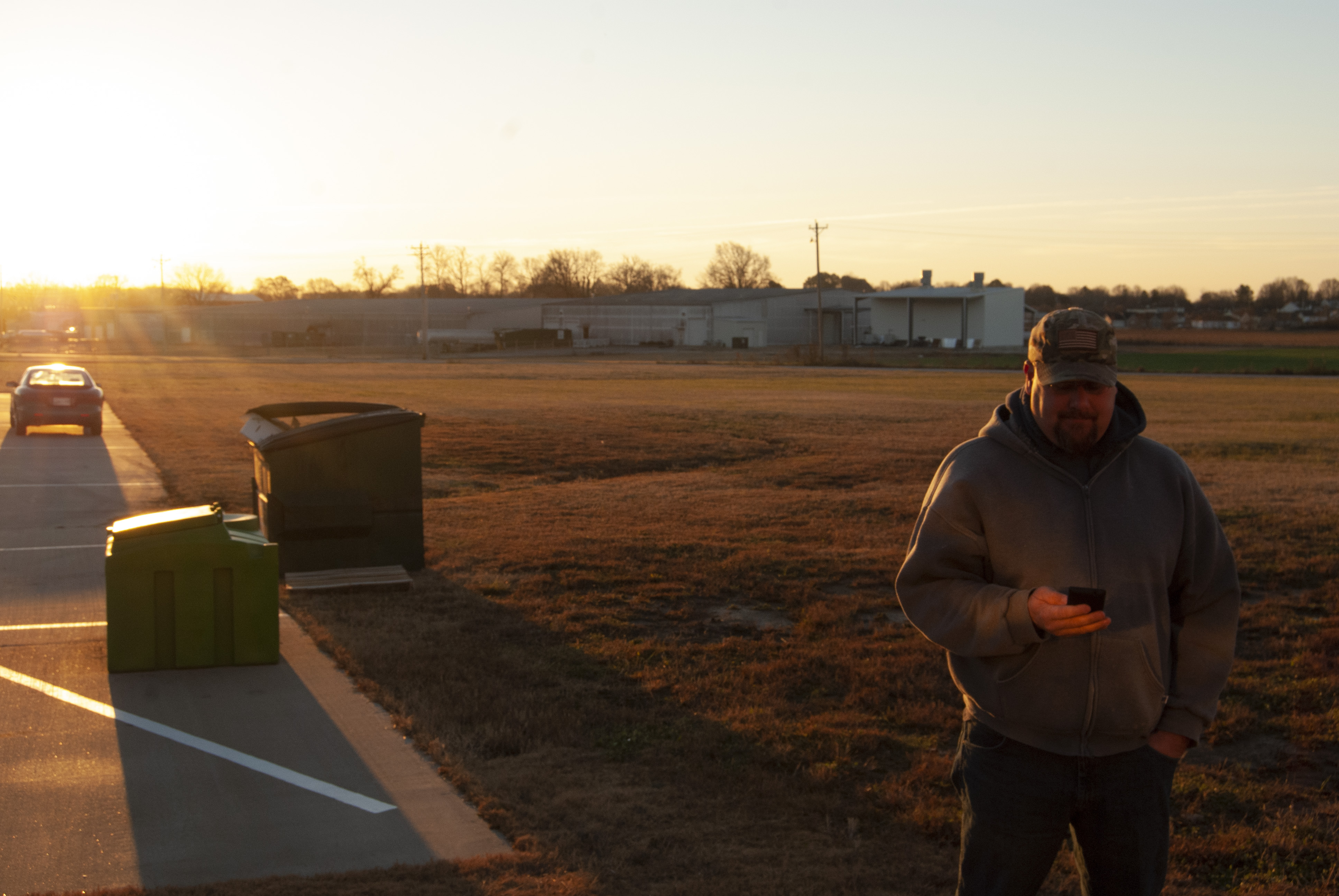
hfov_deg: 43.6
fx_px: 1676
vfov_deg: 29.9
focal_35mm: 45
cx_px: 670
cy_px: 448
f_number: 9
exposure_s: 1/200
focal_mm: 30
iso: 400
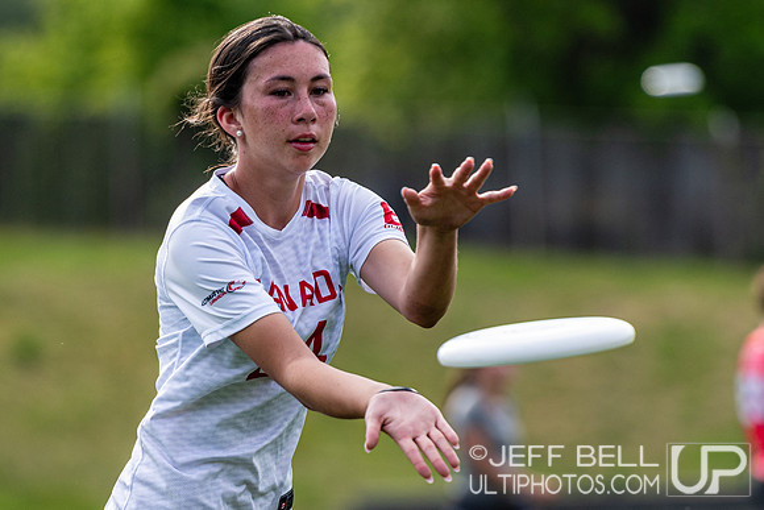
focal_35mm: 445
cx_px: 356
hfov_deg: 4.6
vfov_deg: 3.1
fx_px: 9441
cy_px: 252
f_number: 3.2
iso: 280
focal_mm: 200
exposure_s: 1/1250
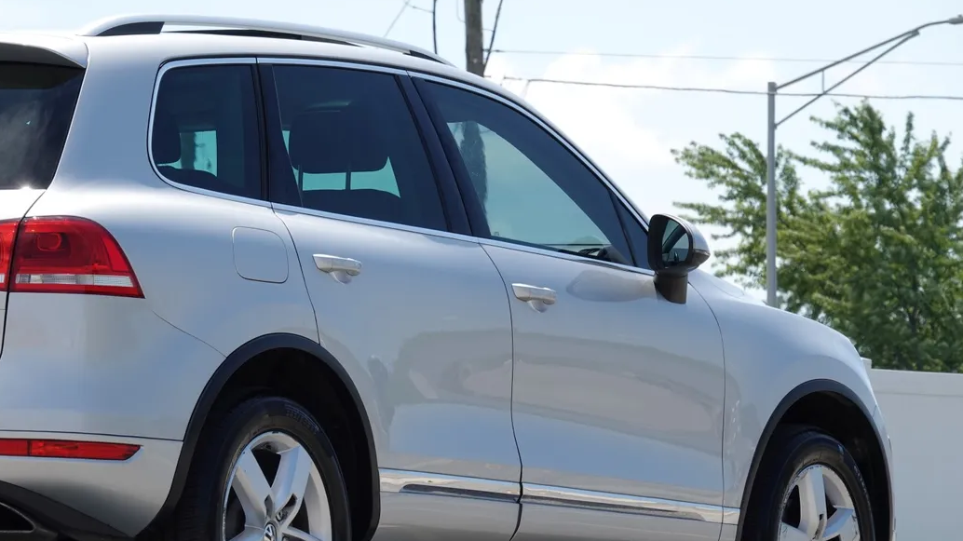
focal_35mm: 282
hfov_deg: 7.7
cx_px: 405
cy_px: 326
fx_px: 7199
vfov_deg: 4.3
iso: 100
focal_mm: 83.9
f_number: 7.1
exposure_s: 1/250
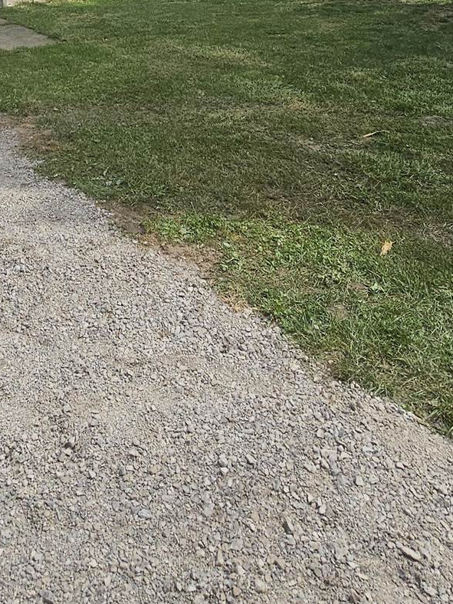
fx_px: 663
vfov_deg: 40.3
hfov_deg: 35.9
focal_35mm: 38
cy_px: -50
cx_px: 63
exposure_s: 1/3255
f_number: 2.2
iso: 50
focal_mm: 2.2
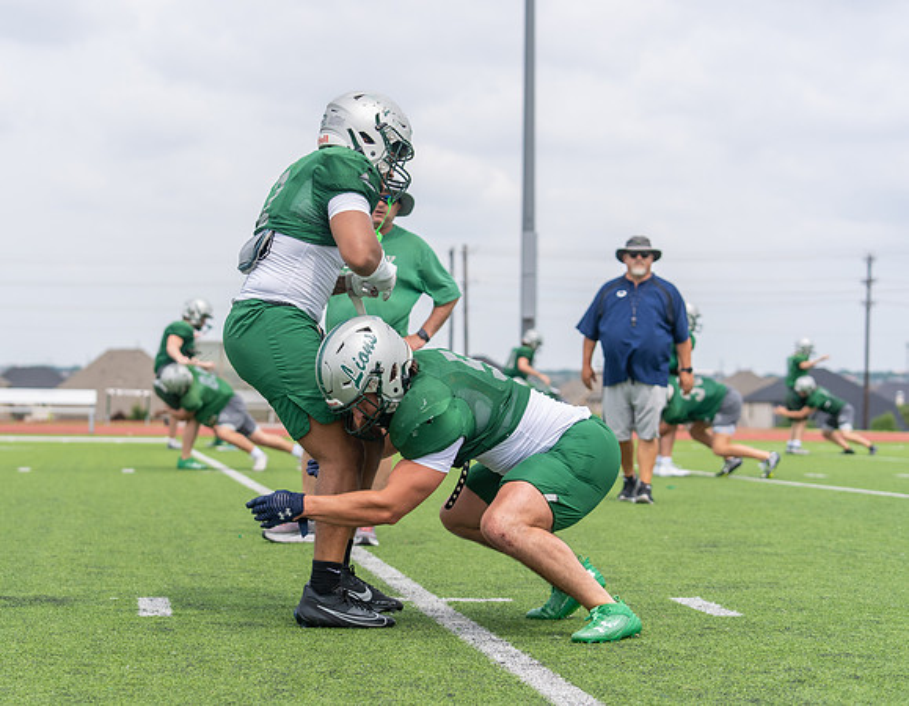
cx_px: 367
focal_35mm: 79
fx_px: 2108
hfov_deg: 24.3
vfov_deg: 19.0
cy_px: 361
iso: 160
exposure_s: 1/1250
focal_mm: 70
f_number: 3.5
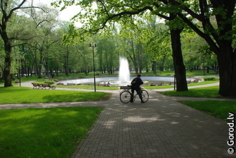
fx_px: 217
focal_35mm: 33
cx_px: 118
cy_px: 79
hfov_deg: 57.1
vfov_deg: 40.1
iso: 400
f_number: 4
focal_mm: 22
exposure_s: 1/1000
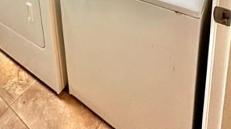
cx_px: 73
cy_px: -71
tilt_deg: -12.8
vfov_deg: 25.4
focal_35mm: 33
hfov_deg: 57.9
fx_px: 202
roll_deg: +3.5
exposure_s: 1/120
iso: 200
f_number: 2.2
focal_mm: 2.22
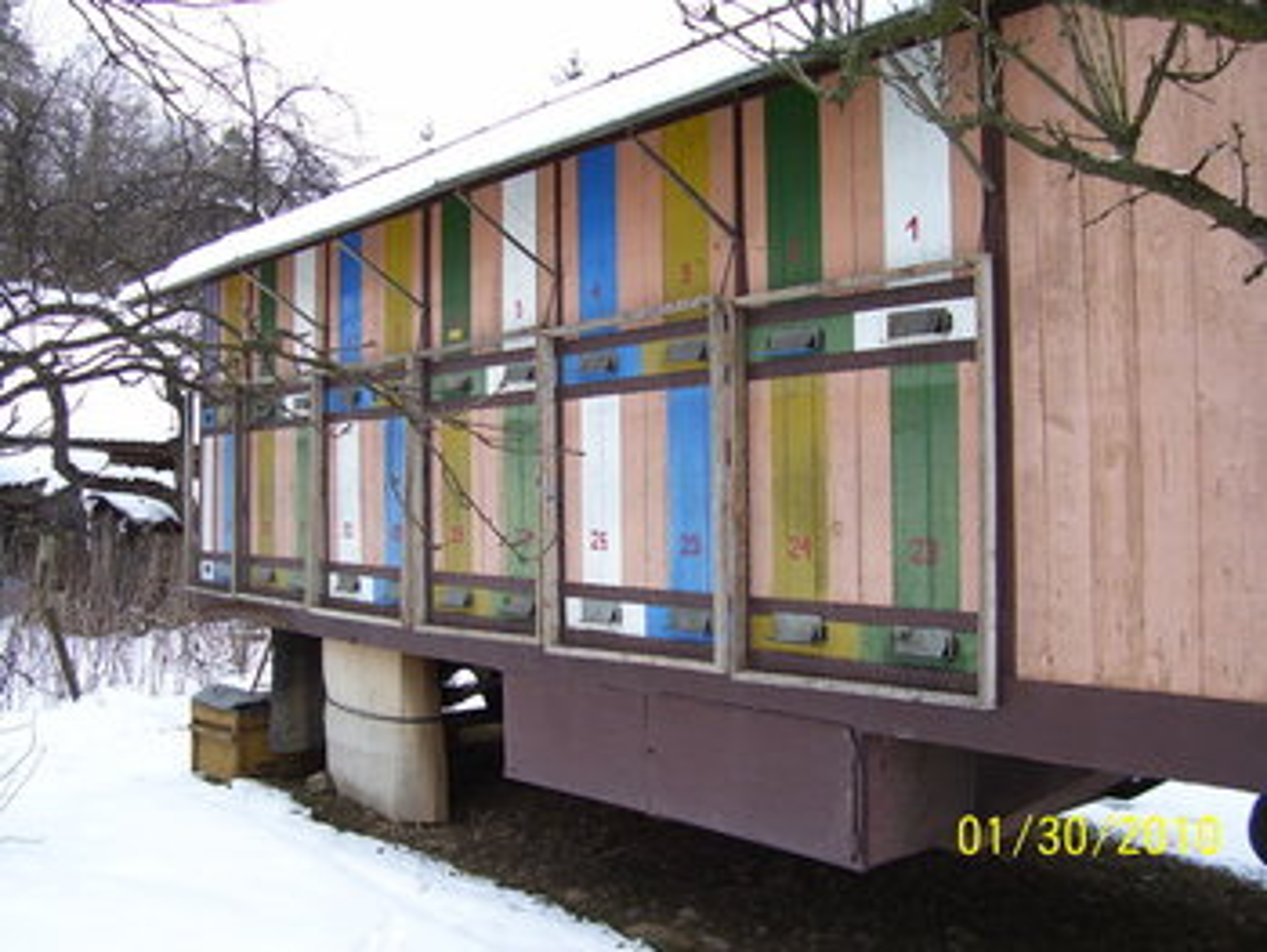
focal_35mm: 34
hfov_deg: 53.9
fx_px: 1245
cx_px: 634
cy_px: 476
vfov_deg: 41.8
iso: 80
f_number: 2.7
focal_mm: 5.6
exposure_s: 1/250
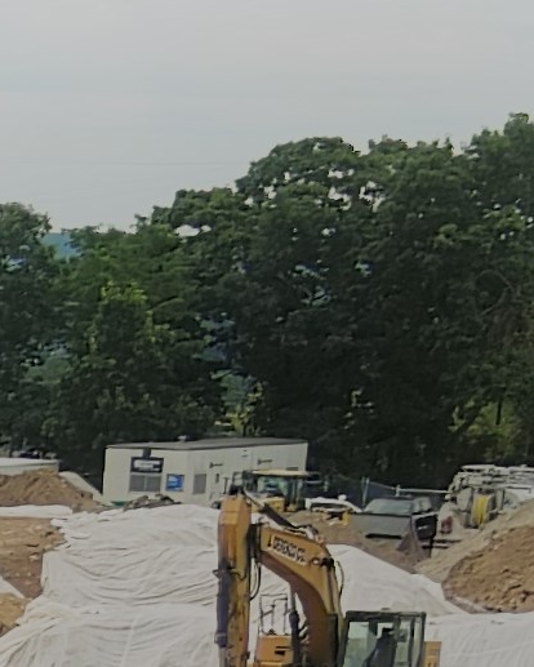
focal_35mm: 288
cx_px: -2240
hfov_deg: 4.5
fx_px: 5686
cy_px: 1250
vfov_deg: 6.5
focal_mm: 10.57
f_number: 2.8
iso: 100
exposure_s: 1/1000
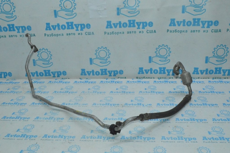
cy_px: 76
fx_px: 239
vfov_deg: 35.4
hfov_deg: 51.3
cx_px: 115
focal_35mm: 38
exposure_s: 1/200
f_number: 16
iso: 5600
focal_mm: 25
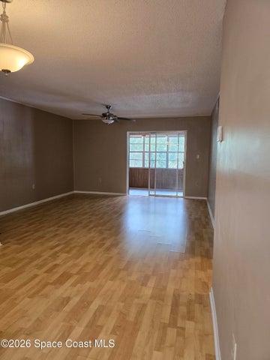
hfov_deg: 58.9
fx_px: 239
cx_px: 135
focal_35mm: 23
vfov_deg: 73.9
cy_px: 180
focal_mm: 6.3
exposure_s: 1/120
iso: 160
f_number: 1.7
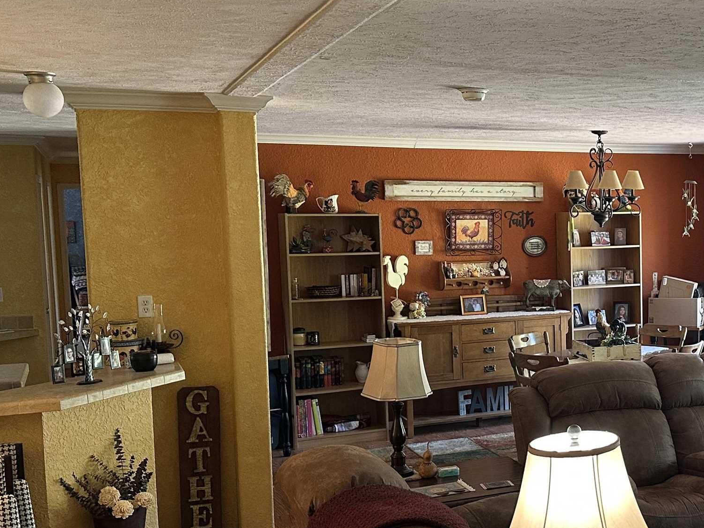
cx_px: 640
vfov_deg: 29.6
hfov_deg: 36.4
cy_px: 310
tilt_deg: -6.8
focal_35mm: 49
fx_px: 996
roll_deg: +1.0
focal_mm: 6.86
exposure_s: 1/60
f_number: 1.78
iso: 250
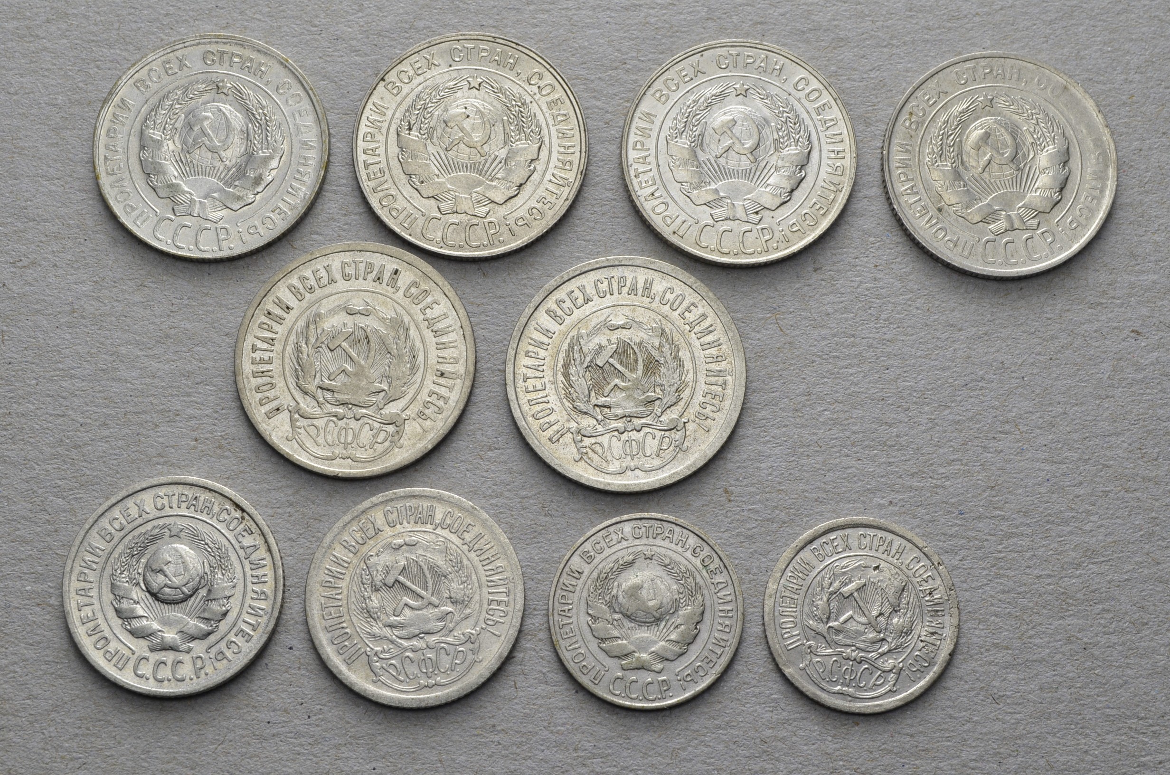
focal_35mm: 66
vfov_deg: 20.5
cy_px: 388
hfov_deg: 30.6
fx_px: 2141
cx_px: 585
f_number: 14
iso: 400
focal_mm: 44
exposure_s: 1/250
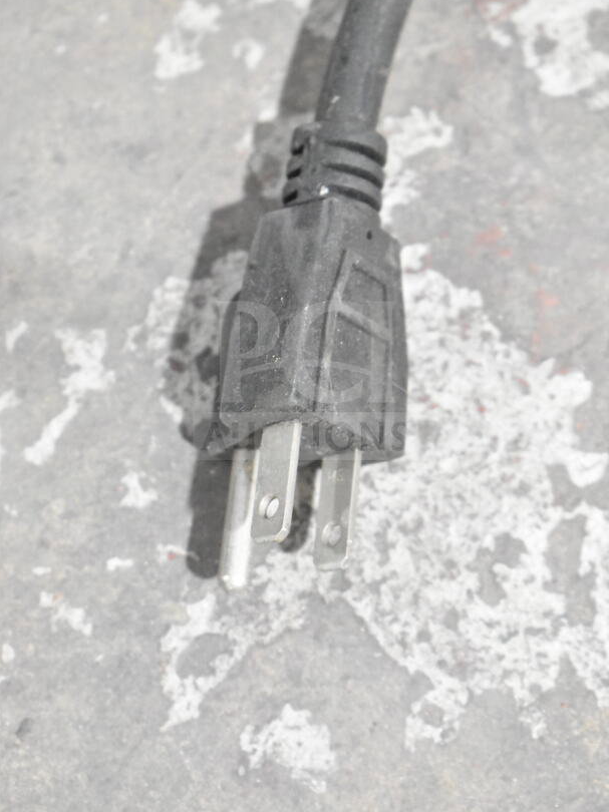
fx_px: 2102
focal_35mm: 90
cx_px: 305
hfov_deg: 16.5
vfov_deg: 21.9
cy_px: 380
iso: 10000
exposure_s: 1/100
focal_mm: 55
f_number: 5.6
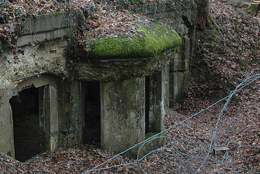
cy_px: 60
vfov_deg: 21.6
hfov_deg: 31.8
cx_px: 87
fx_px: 453
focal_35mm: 63
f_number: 4
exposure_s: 1/250
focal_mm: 29
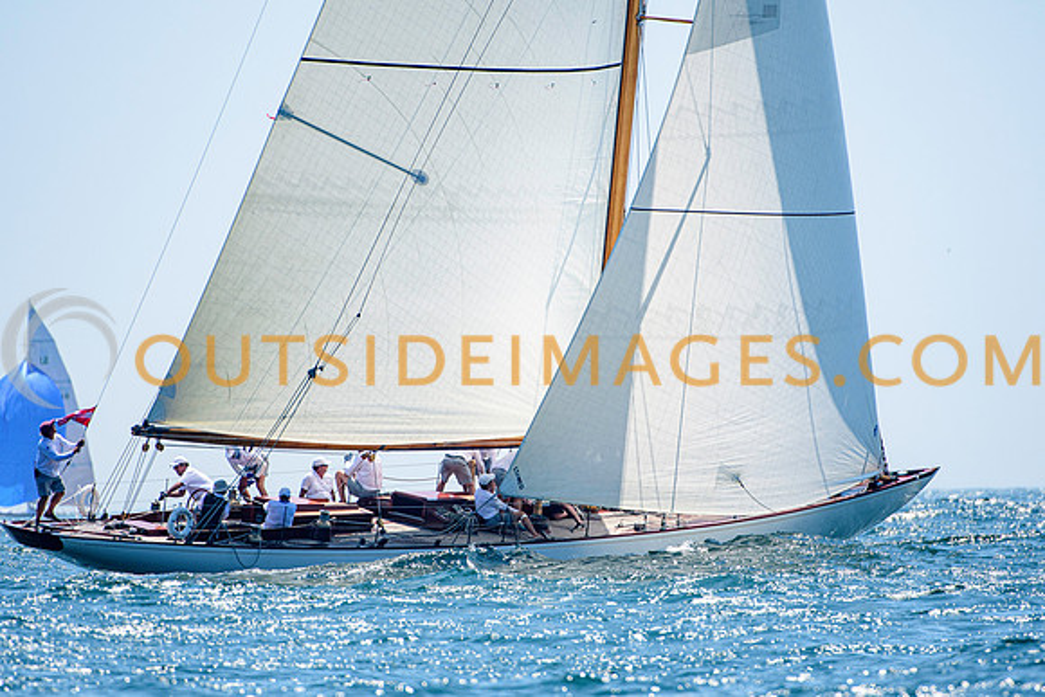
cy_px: 348
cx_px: 522
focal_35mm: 612
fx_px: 17757
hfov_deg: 3.4
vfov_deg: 2.2
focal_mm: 400
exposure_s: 1/3200
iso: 400
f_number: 5
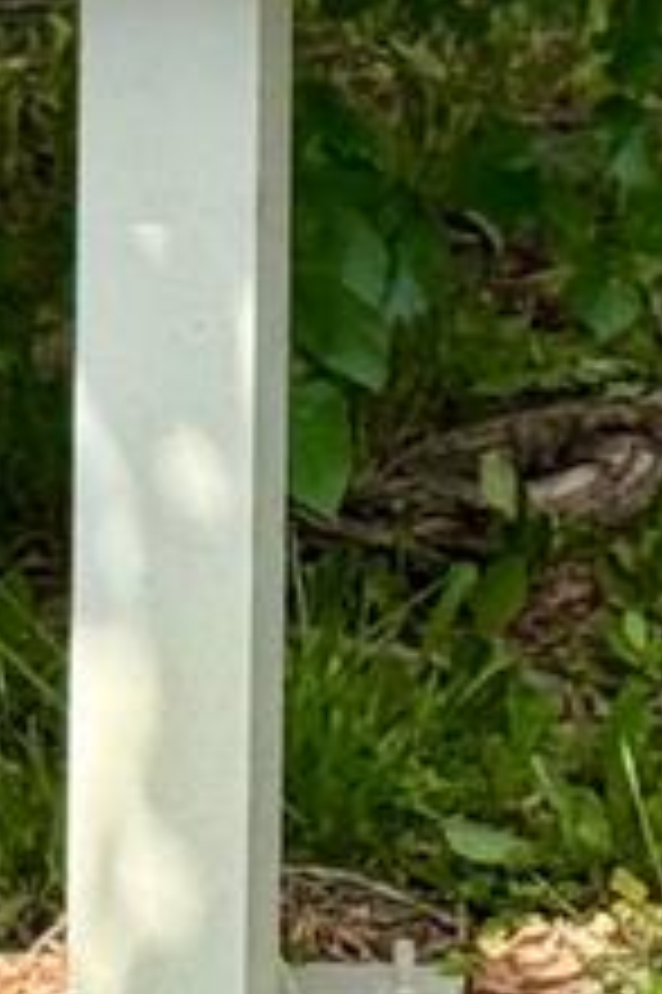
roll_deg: -3.9
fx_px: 8978
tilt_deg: -0.2
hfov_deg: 4.2
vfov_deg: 6.2
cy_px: -819
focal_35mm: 325
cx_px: 991
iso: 80
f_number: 1.78
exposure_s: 1/1608
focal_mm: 6.76
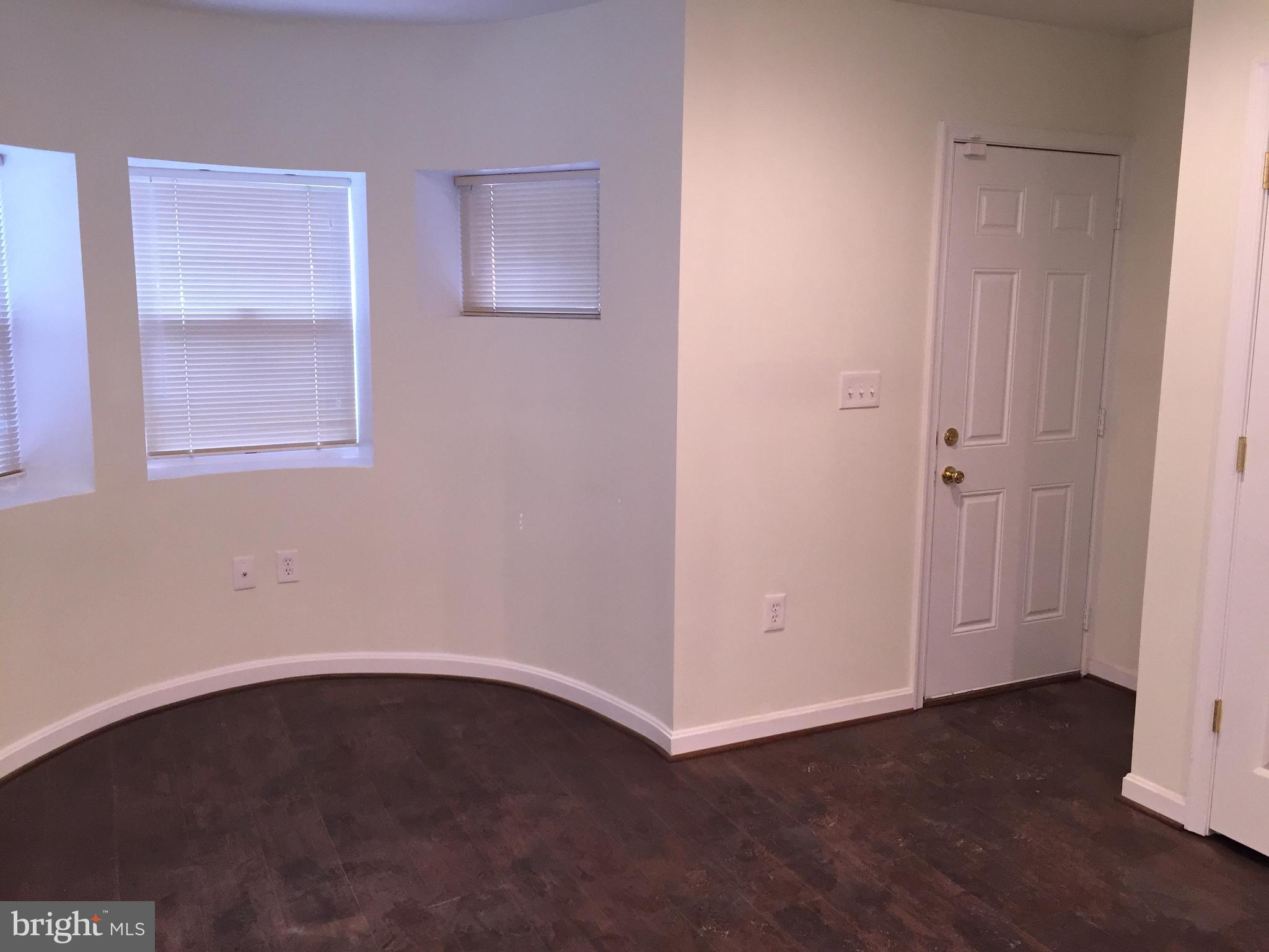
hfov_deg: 61.7
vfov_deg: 48.2
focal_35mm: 29
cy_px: 476
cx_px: 634
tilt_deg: -9.8
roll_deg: -0.4
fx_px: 1063
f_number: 2.2
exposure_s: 1/30
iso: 125
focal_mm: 4.15
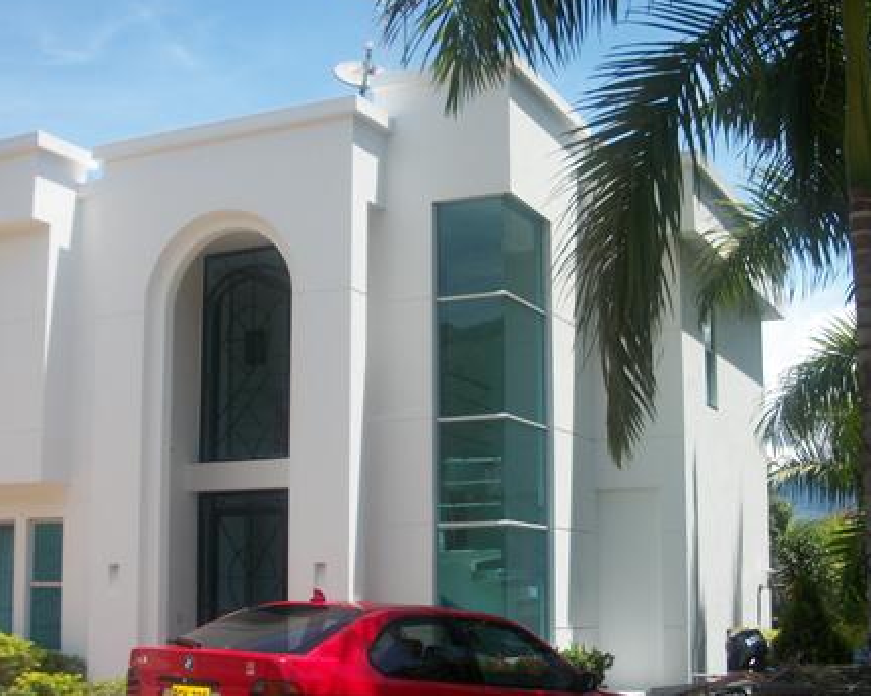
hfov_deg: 36.6
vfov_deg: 29.4
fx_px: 1314
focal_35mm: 51
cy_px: 471
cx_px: 388
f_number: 3.1
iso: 80
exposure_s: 1/800
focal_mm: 6.3
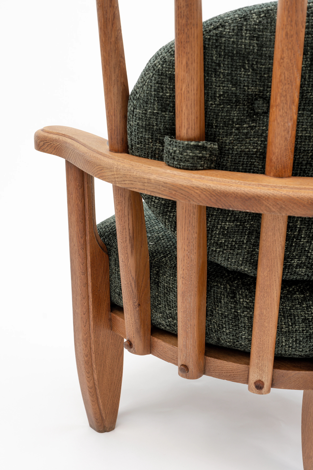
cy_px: 235
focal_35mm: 50
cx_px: 156
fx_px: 652
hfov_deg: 27.0
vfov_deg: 39.6
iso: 250
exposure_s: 1/40
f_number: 8
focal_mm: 50
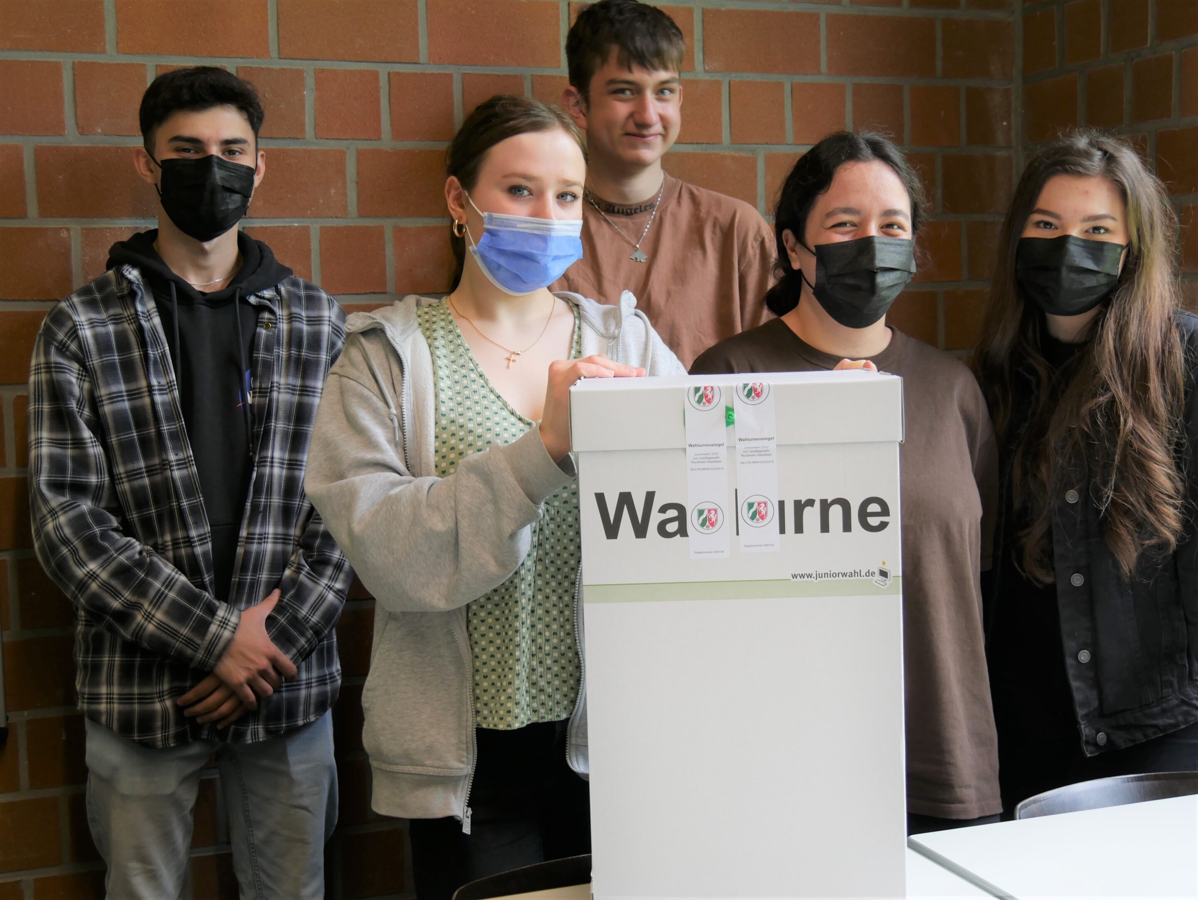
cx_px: 599
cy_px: 450
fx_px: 1662
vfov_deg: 30.3
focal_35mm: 48
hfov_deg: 39.6
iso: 320
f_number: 4.1
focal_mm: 24
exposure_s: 1/60
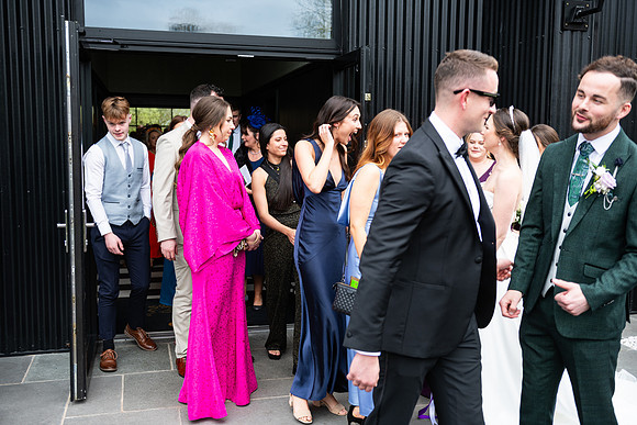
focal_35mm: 38
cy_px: 212
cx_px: 318
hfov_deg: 50.7
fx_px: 673
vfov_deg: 35.1
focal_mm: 38
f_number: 3.5
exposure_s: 1/200
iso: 125
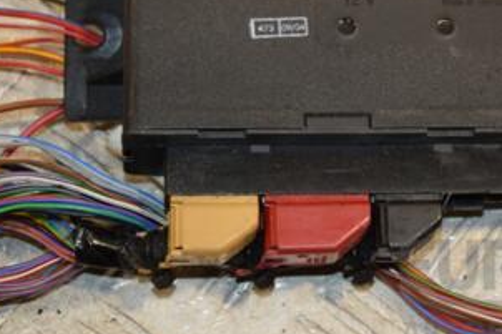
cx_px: 369
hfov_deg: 13.2
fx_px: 2160
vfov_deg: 8.8
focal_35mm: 155
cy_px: 43
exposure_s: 1/160
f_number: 5
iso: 800
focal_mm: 52
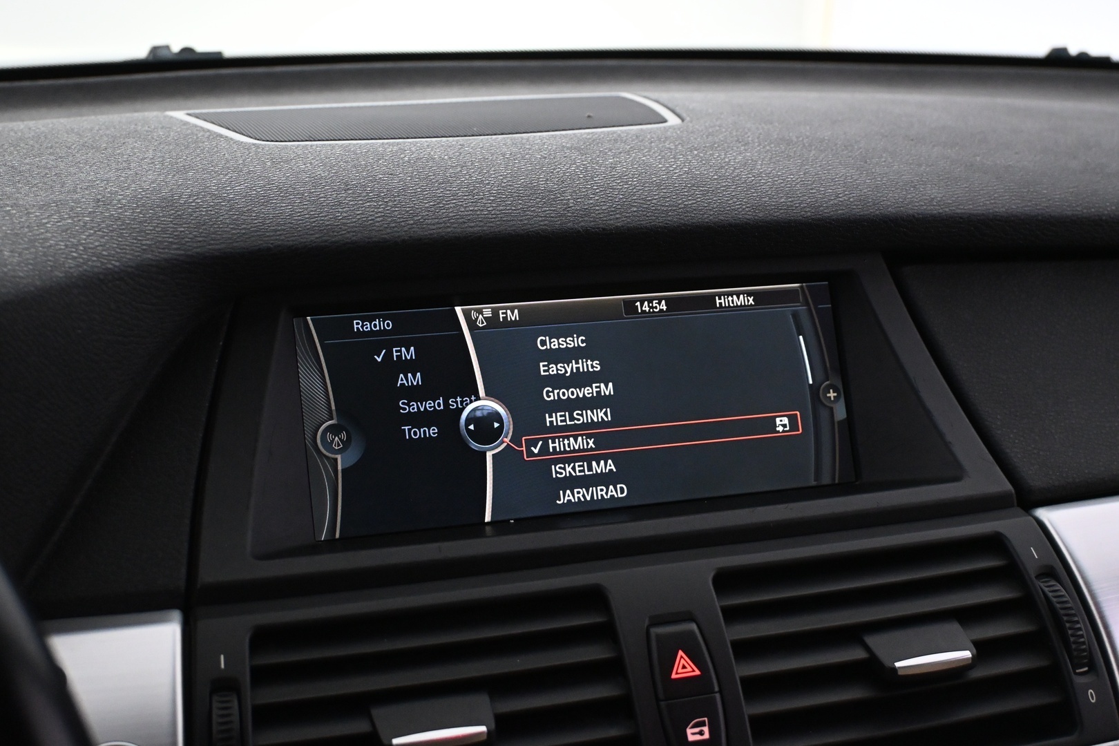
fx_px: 1515
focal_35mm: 49
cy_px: 373
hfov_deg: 40.5
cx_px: 560
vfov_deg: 27.7
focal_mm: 32.5
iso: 3600
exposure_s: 1/60
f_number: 5
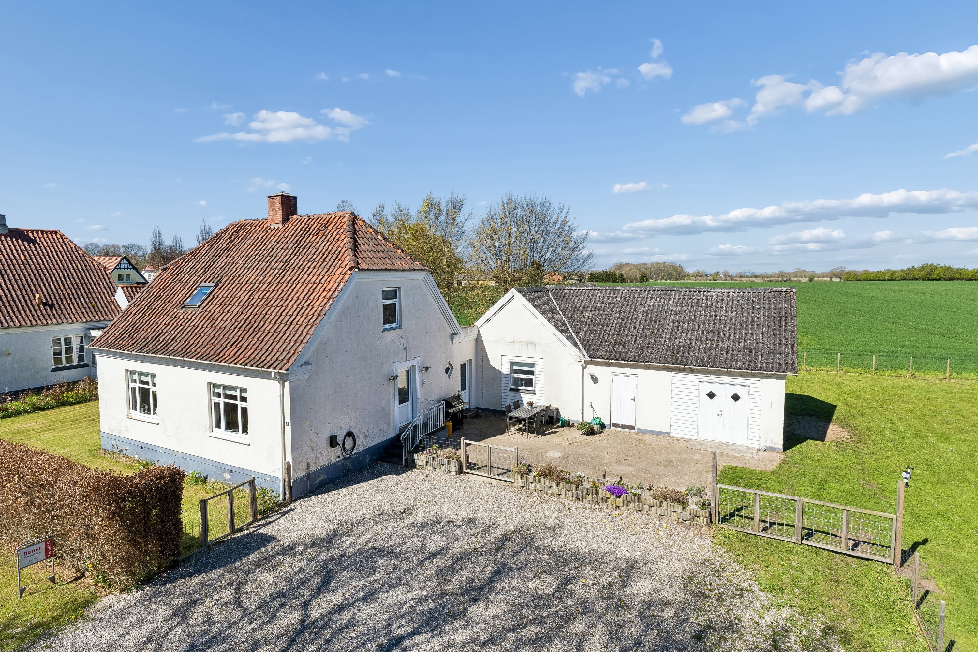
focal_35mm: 20
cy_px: 326
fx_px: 550
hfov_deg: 83.3
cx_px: 489
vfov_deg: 61.3
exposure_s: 1/640
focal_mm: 13.5
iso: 250
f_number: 8
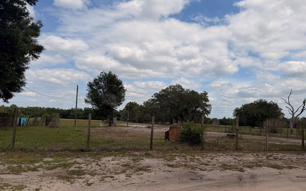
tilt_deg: +5.4
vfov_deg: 47.6
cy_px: 100
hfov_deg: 70.4
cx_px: 155
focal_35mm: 26
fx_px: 217
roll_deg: -1.8
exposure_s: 1/10309
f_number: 1.78
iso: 80
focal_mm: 6.76
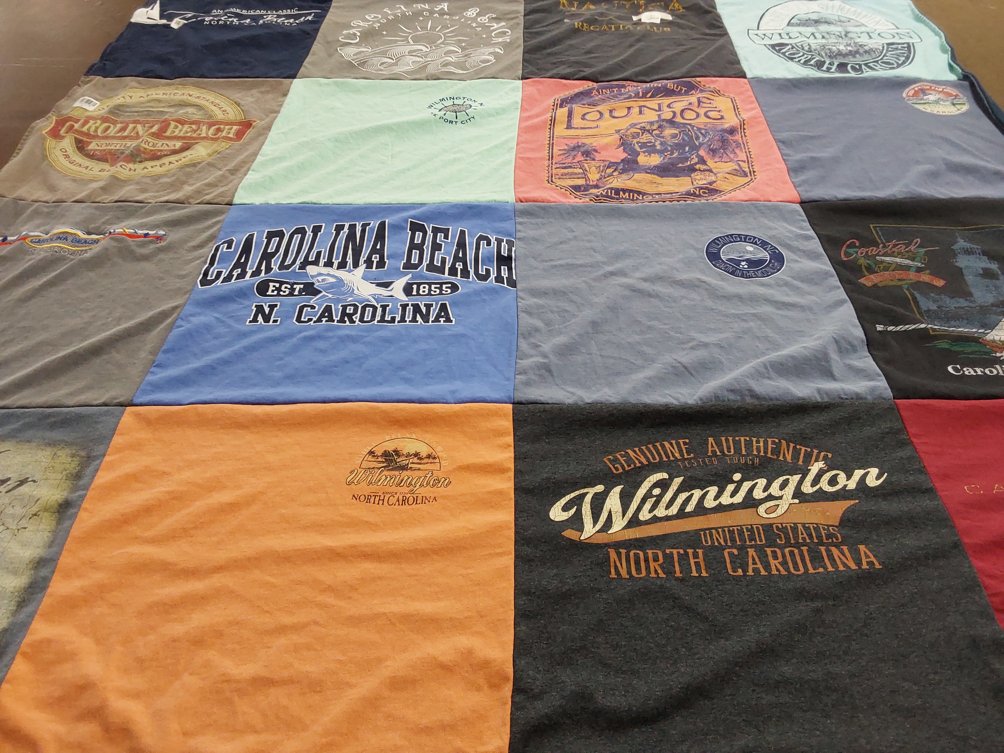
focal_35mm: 28
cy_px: 376
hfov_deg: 63.4
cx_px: 502
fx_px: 812
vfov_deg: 49.7
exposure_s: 1/60
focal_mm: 2.91
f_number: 1.9
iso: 125
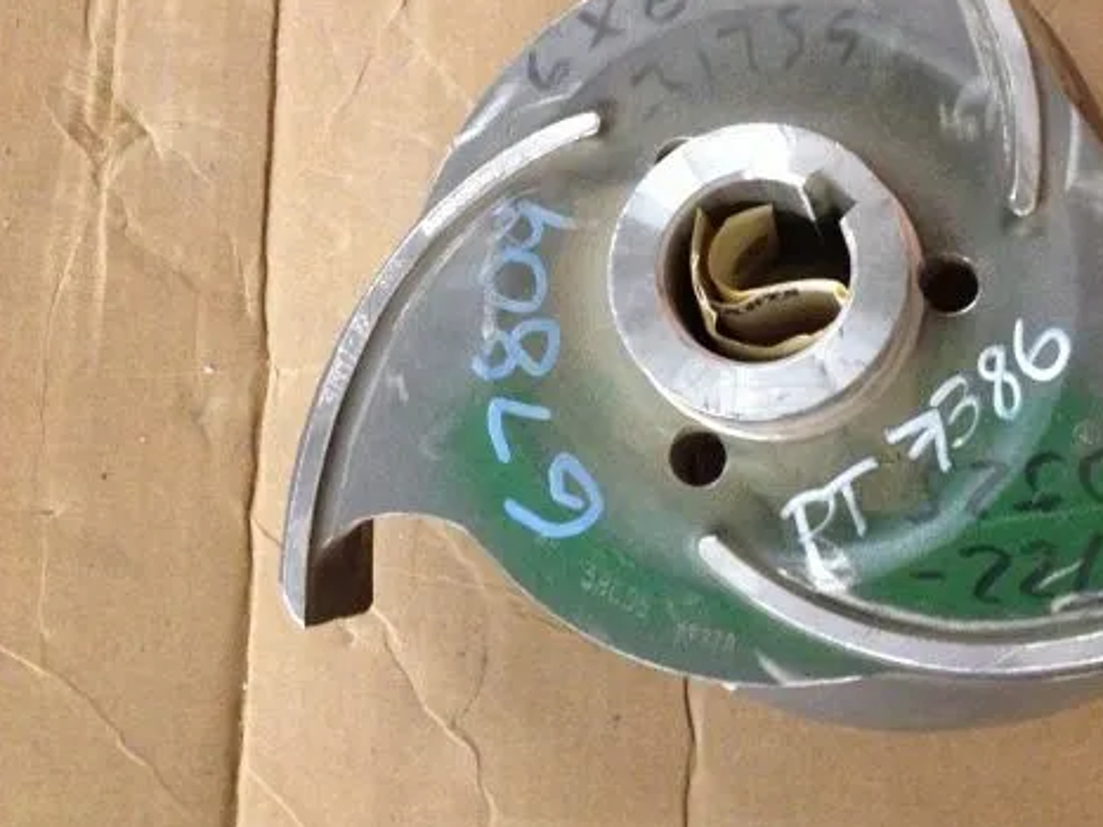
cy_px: 274
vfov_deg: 30.0
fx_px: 1529
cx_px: 749
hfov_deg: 39.1
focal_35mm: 48
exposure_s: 1/15
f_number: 2.4
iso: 500
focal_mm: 4.28
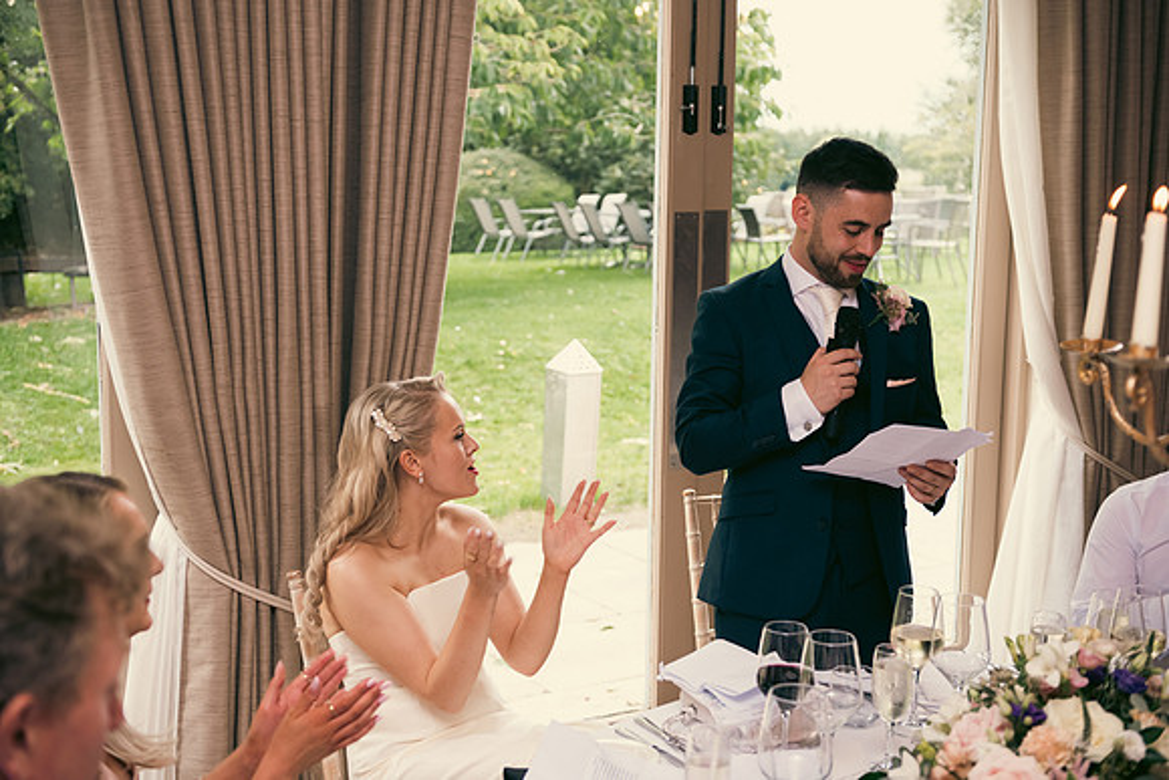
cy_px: 390
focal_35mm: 48
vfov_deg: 28.1
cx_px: 584
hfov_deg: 41.1
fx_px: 1559
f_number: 3.5
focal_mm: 48
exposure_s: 1/160
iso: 400
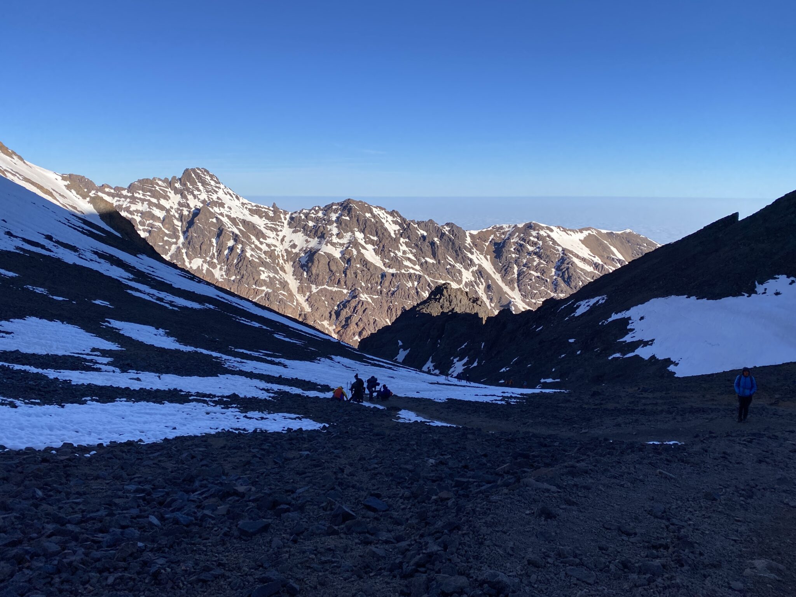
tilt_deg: -11.5
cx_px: 398
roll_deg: -0.2
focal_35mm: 26
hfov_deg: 67.3
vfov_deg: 53.1
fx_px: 598
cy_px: 298
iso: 32
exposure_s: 1/2688
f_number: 1.8
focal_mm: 4.25
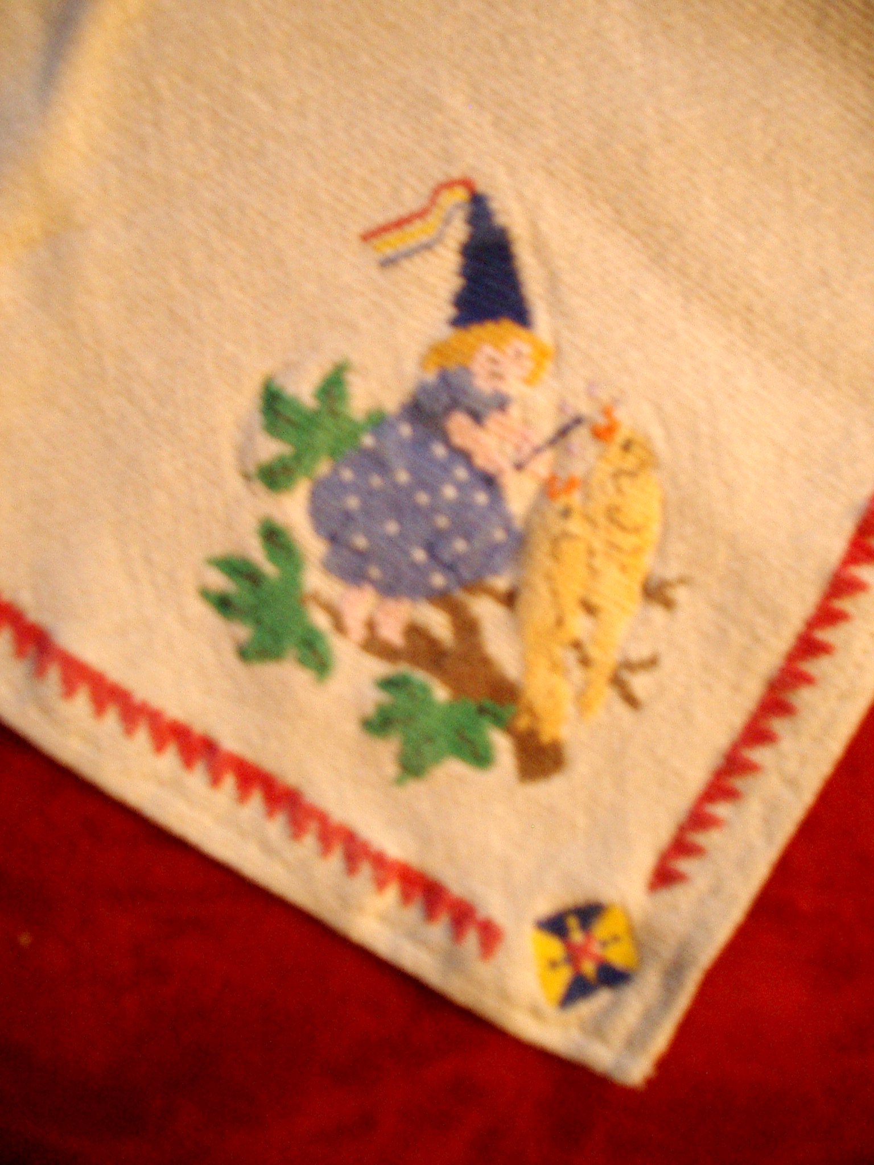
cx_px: 437
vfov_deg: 52.6
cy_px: 582
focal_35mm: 35
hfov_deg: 40.7
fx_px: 1178
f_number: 2.6
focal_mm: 5.8
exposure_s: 1/8
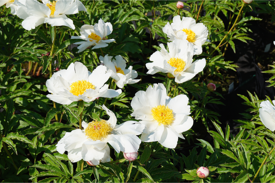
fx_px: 630
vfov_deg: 16.6
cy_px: 92
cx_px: 138
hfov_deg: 24.6
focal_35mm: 82
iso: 100
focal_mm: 55
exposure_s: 1/200
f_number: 11
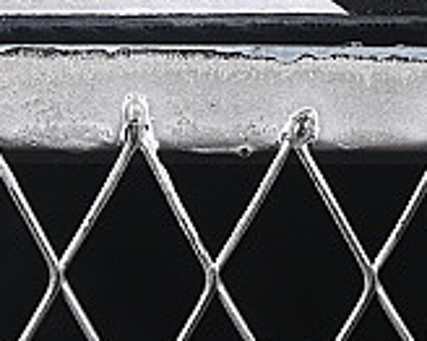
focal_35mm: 463
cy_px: -539
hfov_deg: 4.2
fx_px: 5848
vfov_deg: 3.3
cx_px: 315
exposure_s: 1/50
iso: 160
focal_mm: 50
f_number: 6.3
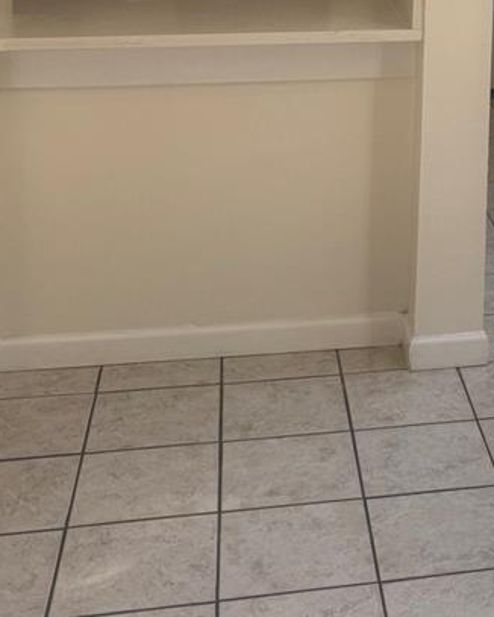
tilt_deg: -4.8
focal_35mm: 69
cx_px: 556
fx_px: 1260
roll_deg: -1.6
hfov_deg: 21.0
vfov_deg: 24.8
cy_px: -123
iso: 80
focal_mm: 6.76
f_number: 1.78
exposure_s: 1/404
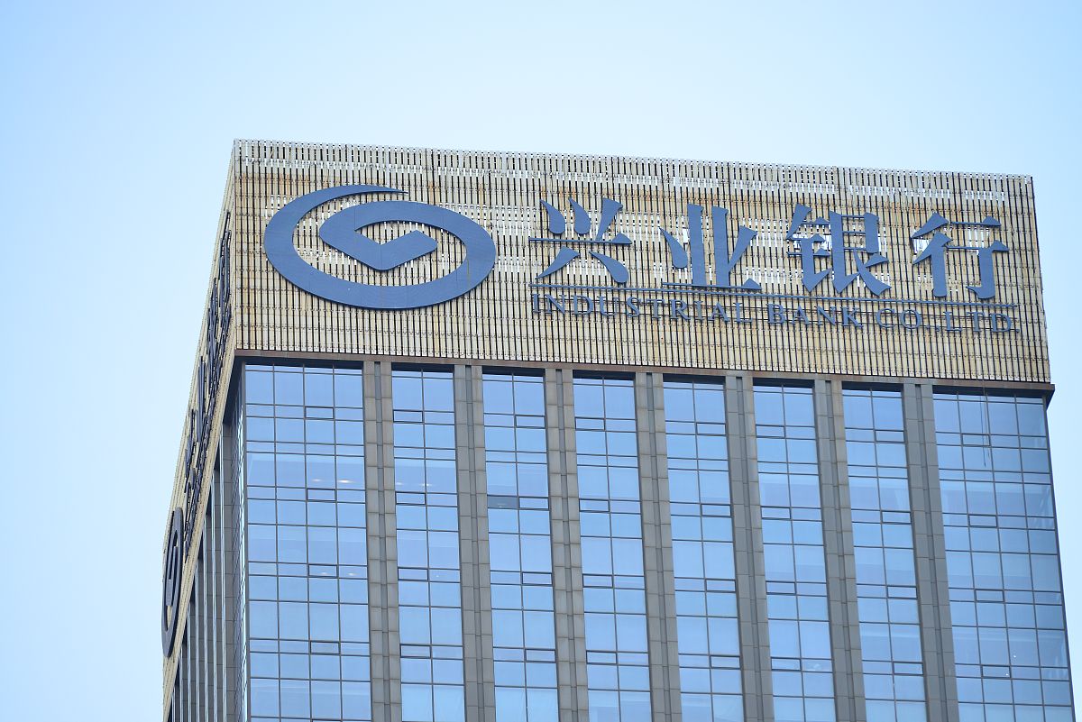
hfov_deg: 10.3
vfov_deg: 6.9
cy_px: 361
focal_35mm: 200
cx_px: 541
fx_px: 6013
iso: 400
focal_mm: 200
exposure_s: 1/320
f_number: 4.5
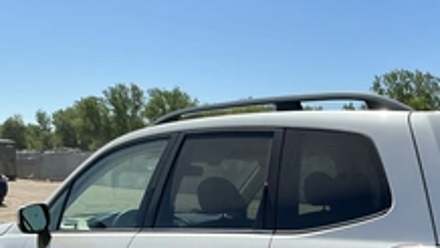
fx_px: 654
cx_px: 331
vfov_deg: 20.4
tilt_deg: -7.6
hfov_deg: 36.3
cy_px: 282
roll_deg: +0.6
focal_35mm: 56
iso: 25
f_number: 1.8
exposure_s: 1/1730
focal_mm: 3
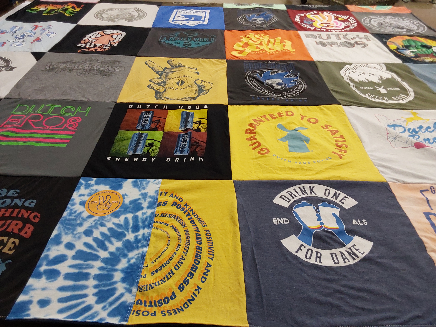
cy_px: 164
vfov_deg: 49.7
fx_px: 353
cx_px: 218
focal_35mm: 28
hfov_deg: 63.4
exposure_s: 1/60
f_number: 1.9
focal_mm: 2.91
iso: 100
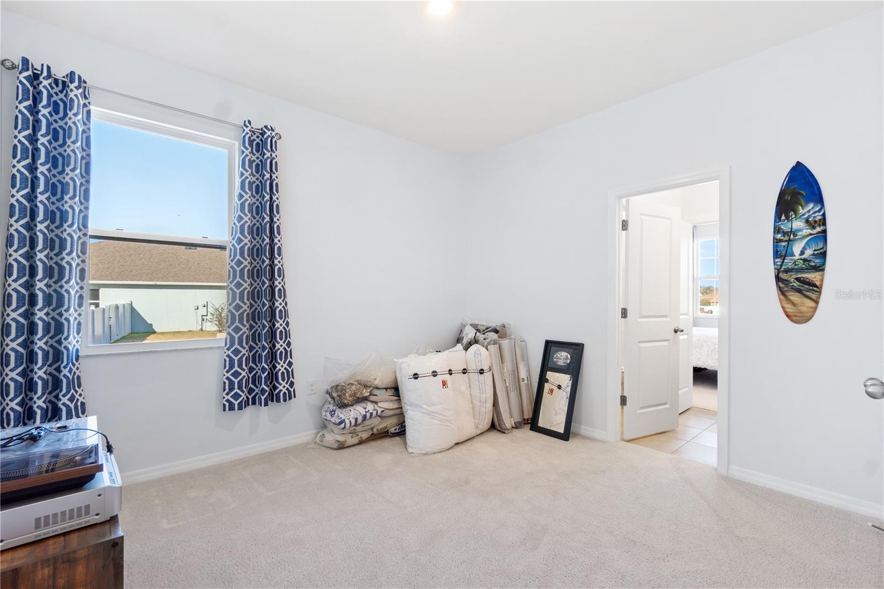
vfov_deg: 77.3
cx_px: 442
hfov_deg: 100.4
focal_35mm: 15
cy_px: 294
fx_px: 368
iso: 100
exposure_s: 1/5
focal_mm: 10
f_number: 8
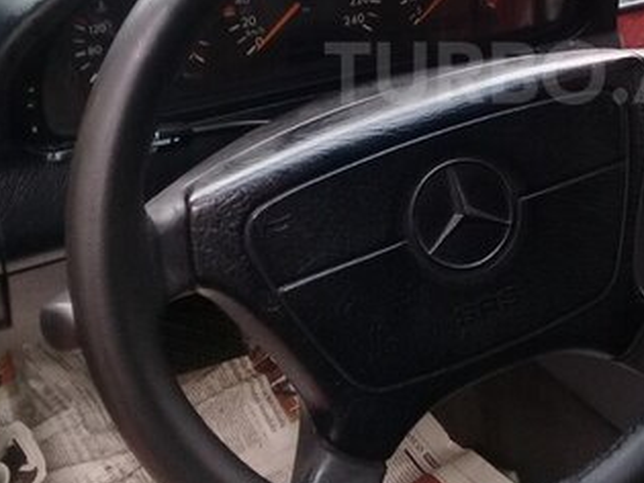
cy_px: 73
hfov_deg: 29.0
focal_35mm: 65
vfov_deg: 22.2
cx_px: 534
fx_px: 1209
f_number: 2.2
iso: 50
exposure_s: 1/33
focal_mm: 3.3
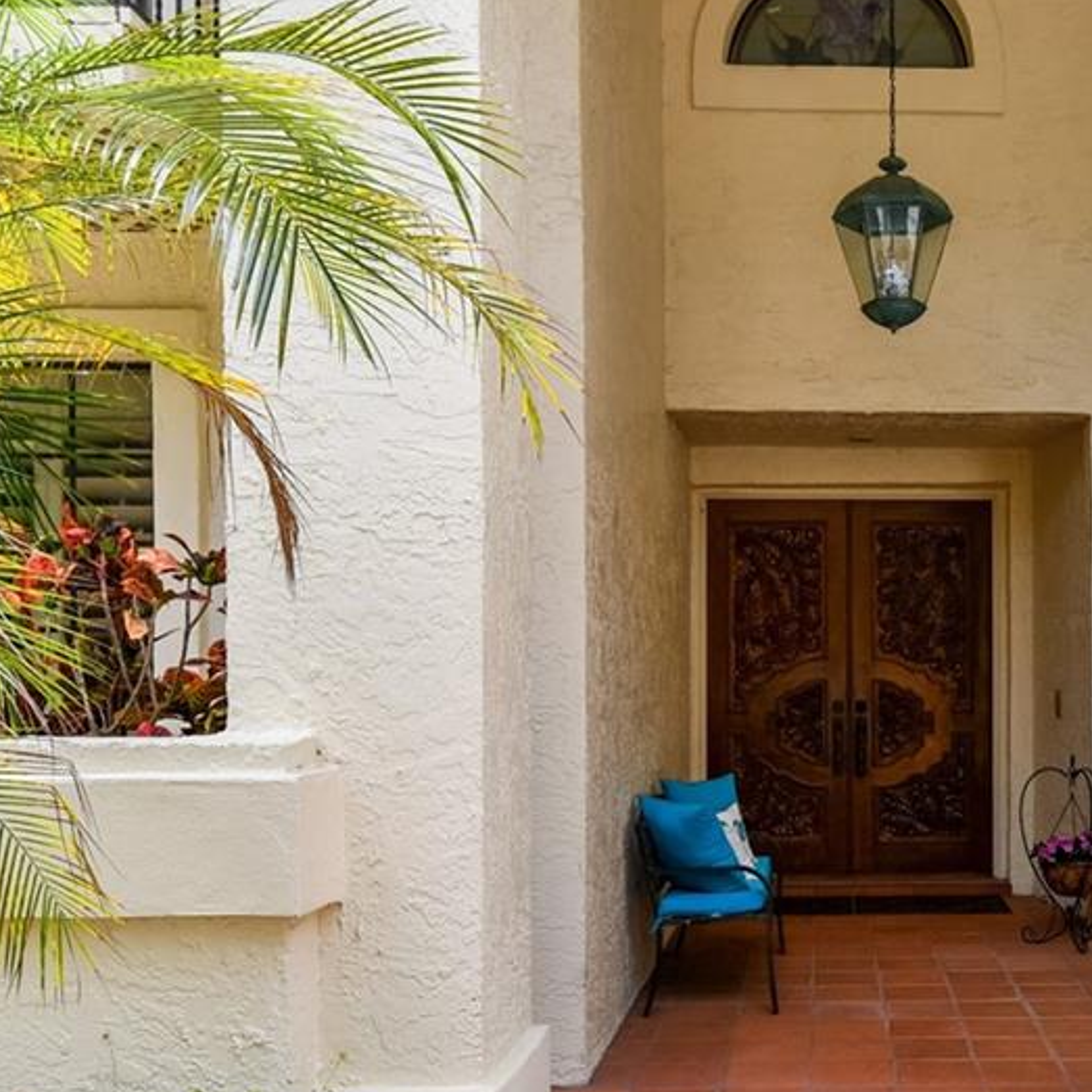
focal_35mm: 39
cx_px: 879
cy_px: 658
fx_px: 1392
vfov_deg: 42.6
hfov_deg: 41.0
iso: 100
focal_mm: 10
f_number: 7.1
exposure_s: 1/60
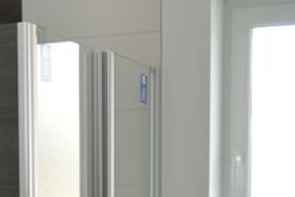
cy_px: 288
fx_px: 804
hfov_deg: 20.2
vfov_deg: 13.3
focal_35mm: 98
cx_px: 5
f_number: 4
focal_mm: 18
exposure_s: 1/125
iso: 360
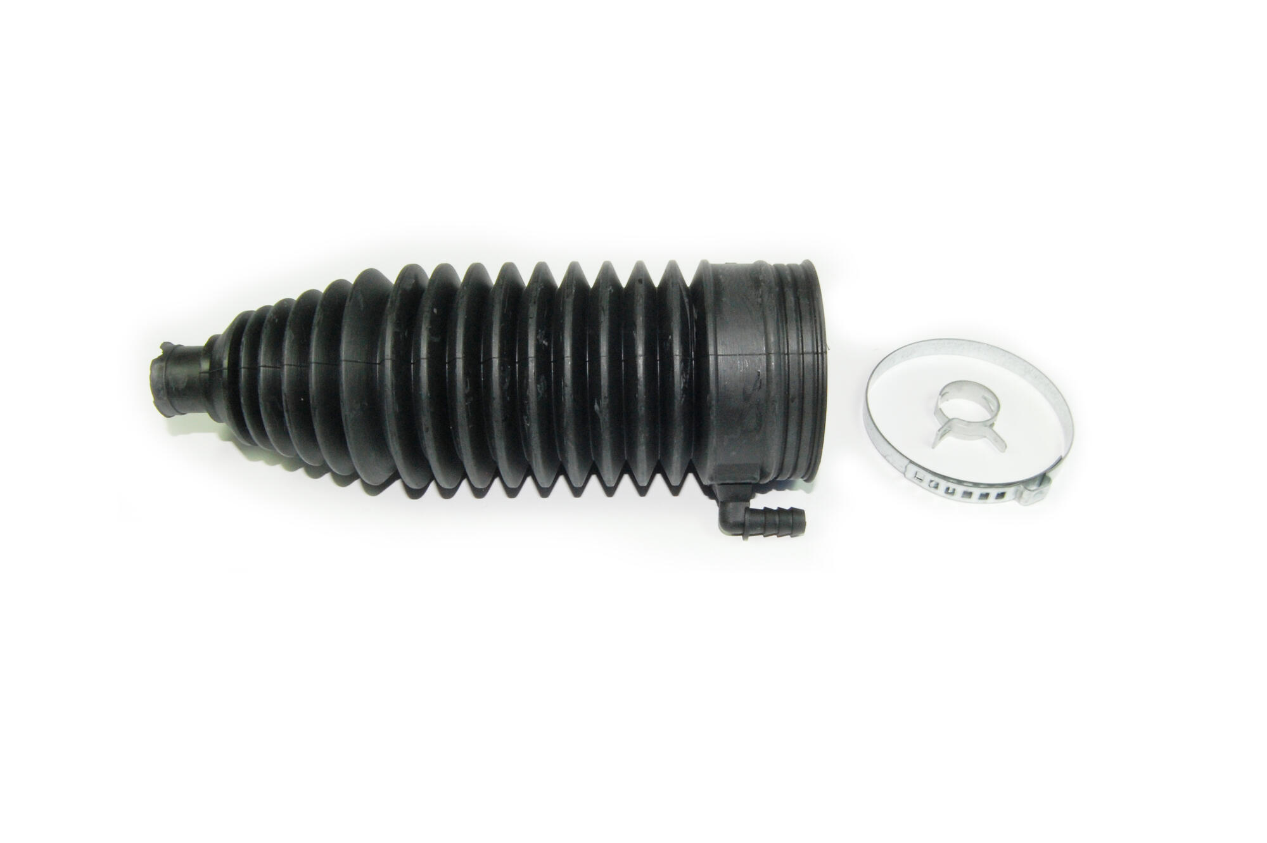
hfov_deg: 67.4
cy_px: 422
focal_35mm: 27
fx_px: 949
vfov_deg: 47.9
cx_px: 634
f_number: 22
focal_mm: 18
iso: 800
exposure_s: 1/30
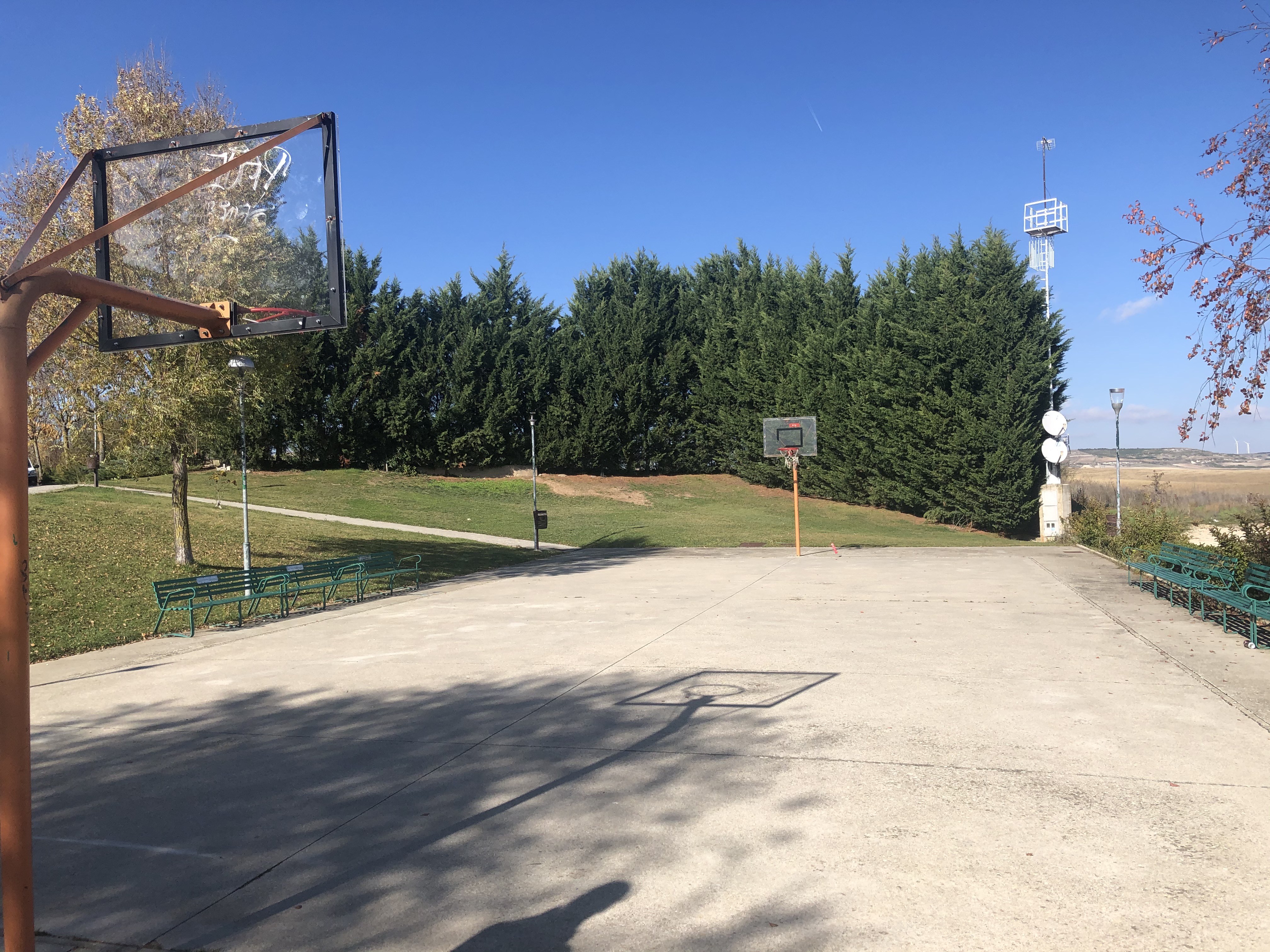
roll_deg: +1.1
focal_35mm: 28
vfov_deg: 49.7
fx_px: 1027
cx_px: 635
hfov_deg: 63.4
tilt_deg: +3.1
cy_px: 476
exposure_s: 1/1779
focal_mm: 3.99
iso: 20
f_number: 1.8
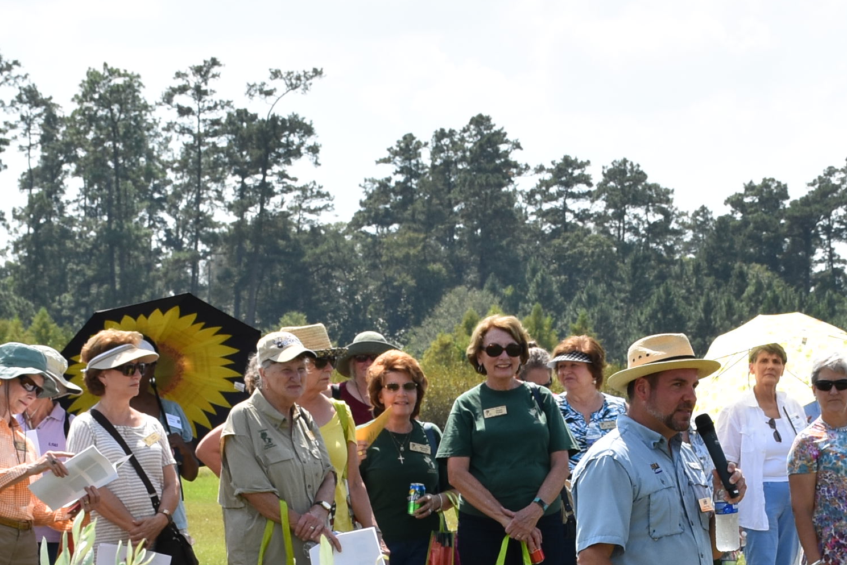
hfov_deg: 13.3
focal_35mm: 154
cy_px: 754
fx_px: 3624
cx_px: 568
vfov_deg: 8.8
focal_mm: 34
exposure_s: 1/250
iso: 200
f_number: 13
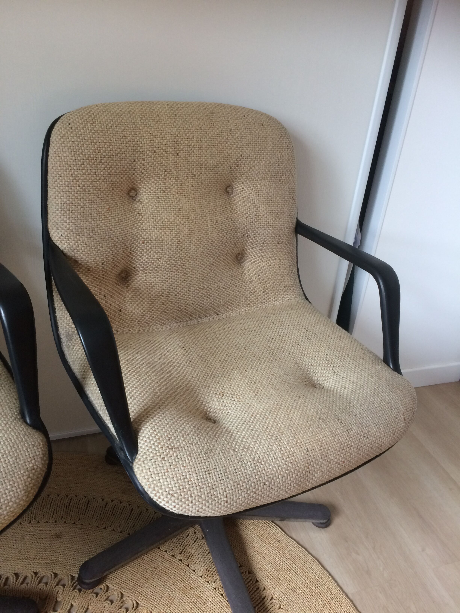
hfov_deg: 48.2
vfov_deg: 61.7
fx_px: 514
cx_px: 230
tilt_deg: -29.2
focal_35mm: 29
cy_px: 306
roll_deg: -3.9
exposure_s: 1/33
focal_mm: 4.15
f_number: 2.2
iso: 125
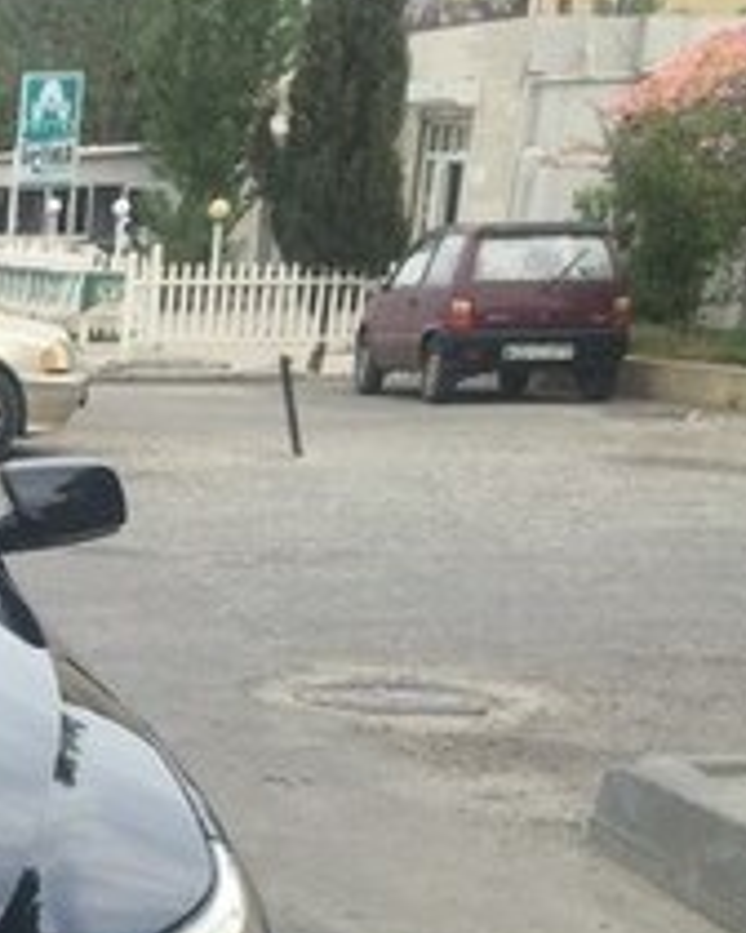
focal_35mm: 89
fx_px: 2456
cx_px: -599
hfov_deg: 15.0
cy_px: 1033
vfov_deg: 20.5
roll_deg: +0.2
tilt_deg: -20.1
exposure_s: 1/380
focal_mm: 4.15
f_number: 2.2
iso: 32
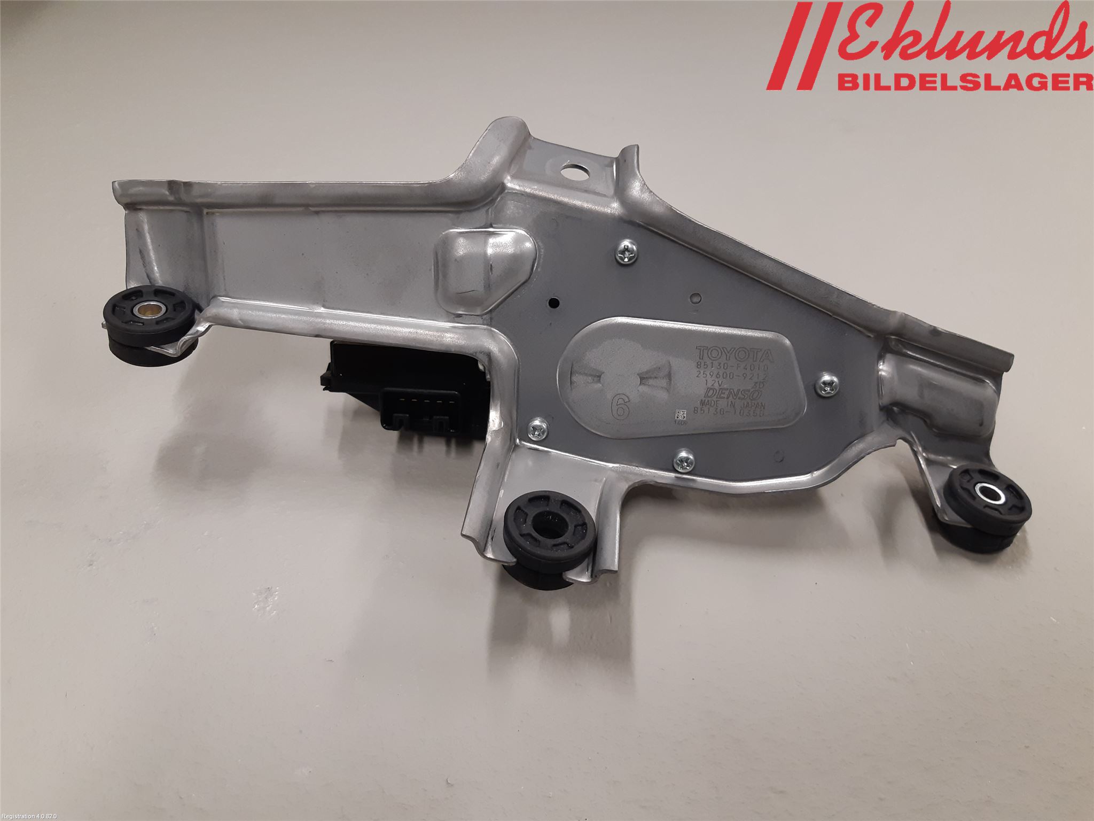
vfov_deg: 53.1
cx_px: 547
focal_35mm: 26
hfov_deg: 67.3
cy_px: 410
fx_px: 822
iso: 125
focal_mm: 3.93
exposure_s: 1/50
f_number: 1.7
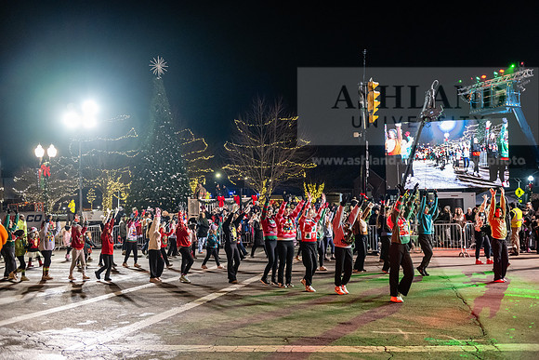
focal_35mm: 38
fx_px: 569
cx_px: 270
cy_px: 180
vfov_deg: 35.1
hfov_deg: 50.7
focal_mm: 38
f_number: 3.2
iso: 2500
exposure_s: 1/250
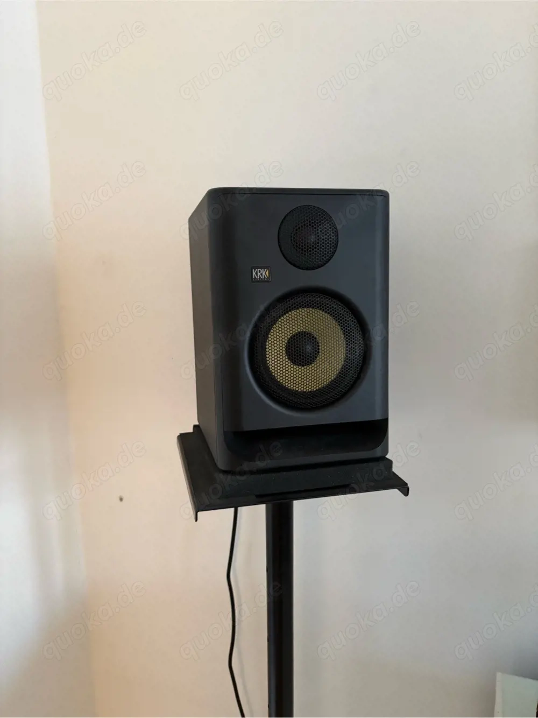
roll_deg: +0.0
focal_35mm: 26
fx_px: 539
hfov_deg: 53.0
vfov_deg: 67.3
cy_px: 359
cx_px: 269
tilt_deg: -11.4
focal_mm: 5.96
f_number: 1.6
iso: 500
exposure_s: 1/60
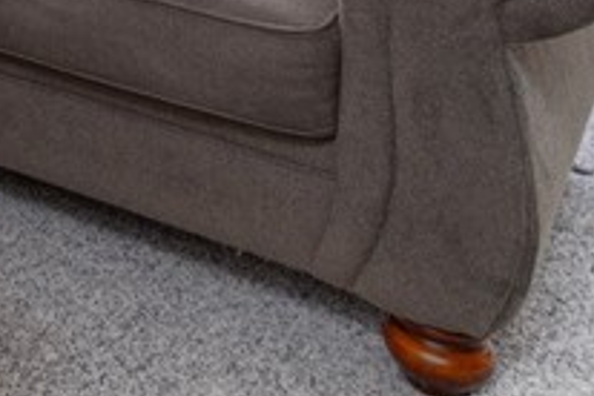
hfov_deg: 18.3
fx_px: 1468
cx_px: -462
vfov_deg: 12.8
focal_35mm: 89
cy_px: -475
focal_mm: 17
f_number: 7.1
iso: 640
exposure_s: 1/125
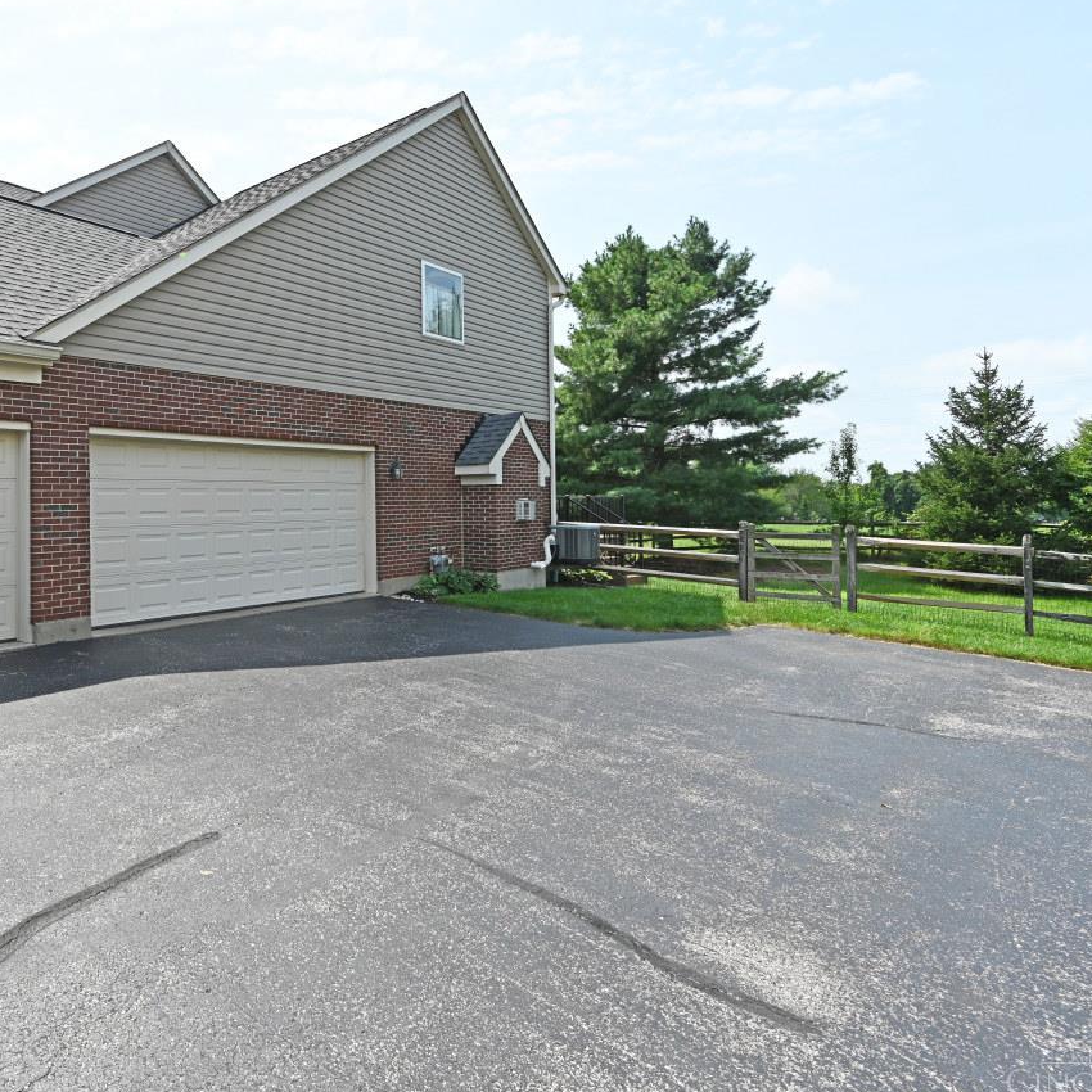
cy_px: 484
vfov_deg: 71.9
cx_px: 240
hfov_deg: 66.4
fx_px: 749
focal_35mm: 21
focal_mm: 14
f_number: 7.1
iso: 100
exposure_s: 1/400
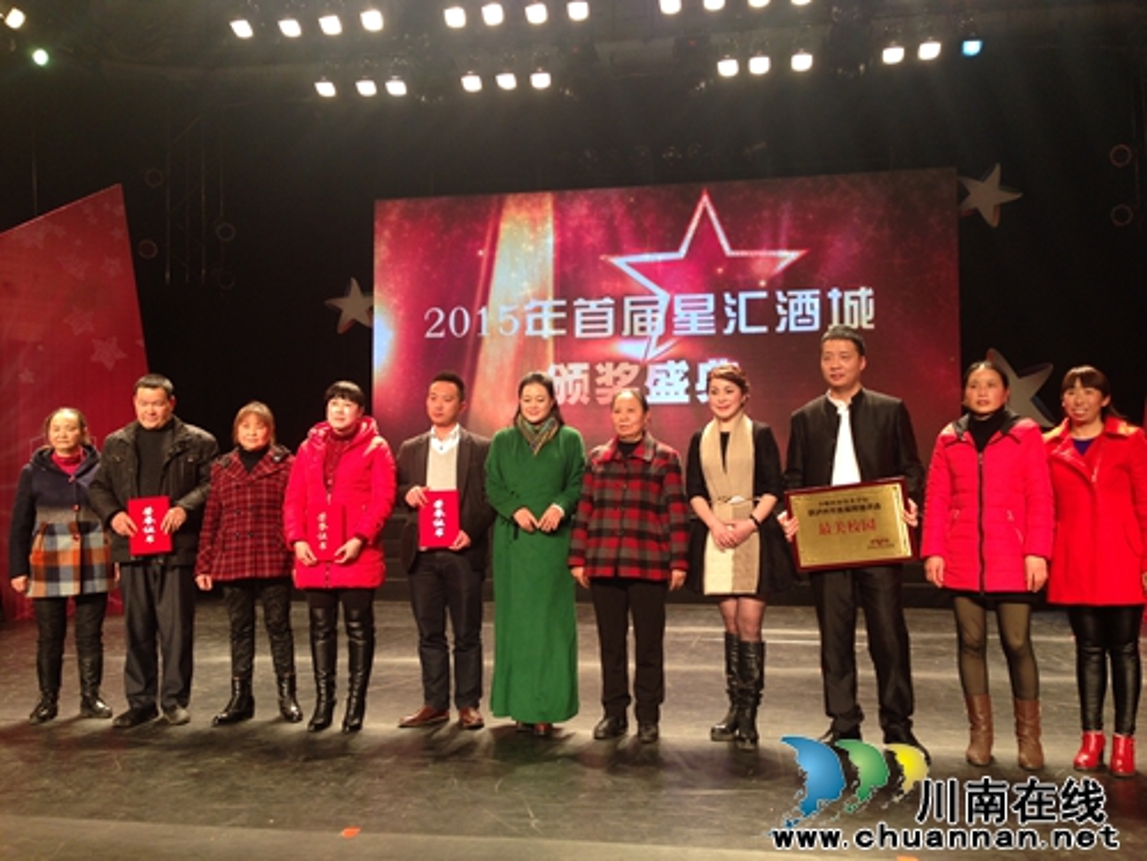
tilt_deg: +2.5
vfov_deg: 42.9
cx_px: 574
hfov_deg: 55.4
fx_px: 1093
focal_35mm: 33
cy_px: 430
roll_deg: -0.2
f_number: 2.4
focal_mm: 4.12
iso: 50
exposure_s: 1/40
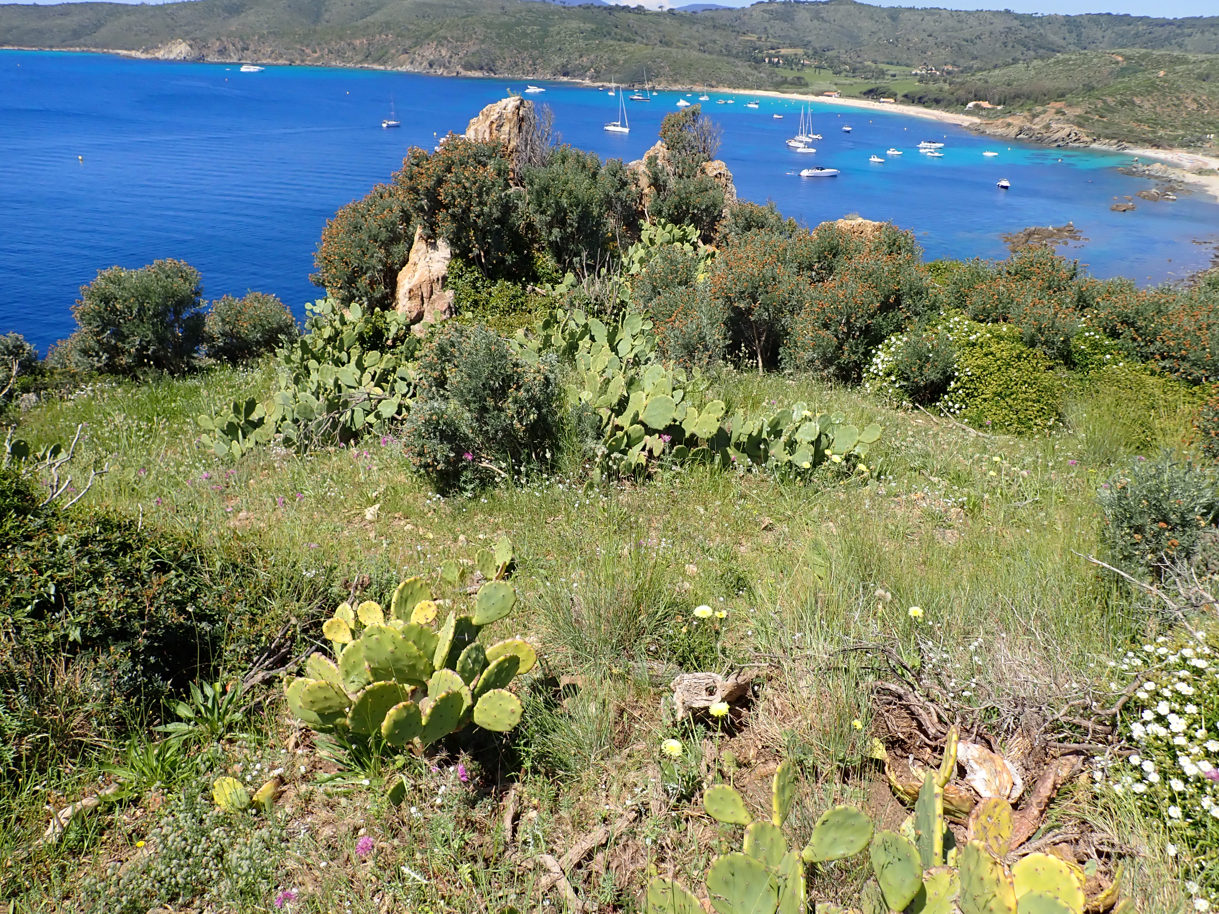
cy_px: 457
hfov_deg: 69.4
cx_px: 610
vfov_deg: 54.9
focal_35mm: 25
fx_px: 880
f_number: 8
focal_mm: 4.5
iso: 100
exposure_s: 1/160
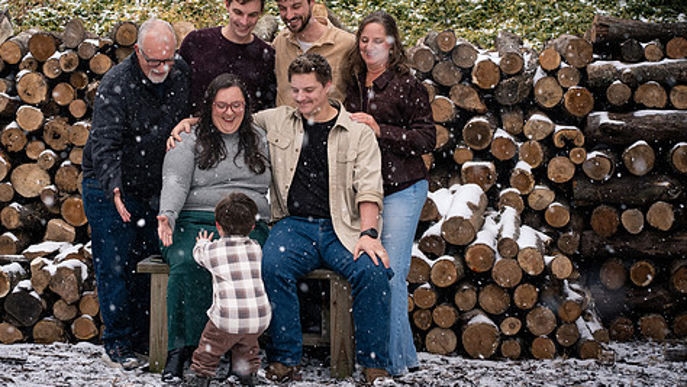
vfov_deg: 11.1
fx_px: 1986
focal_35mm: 109
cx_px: 280
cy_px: 144
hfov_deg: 19.6
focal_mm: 85
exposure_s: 1/320
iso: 320
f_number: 5.6
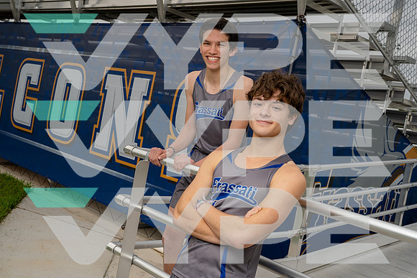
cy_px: 139
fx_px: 475
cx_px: 208
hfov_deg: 47.4
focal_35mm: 41
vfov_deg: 32.6
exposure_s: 1/250
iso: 160
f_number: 8
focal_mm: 41
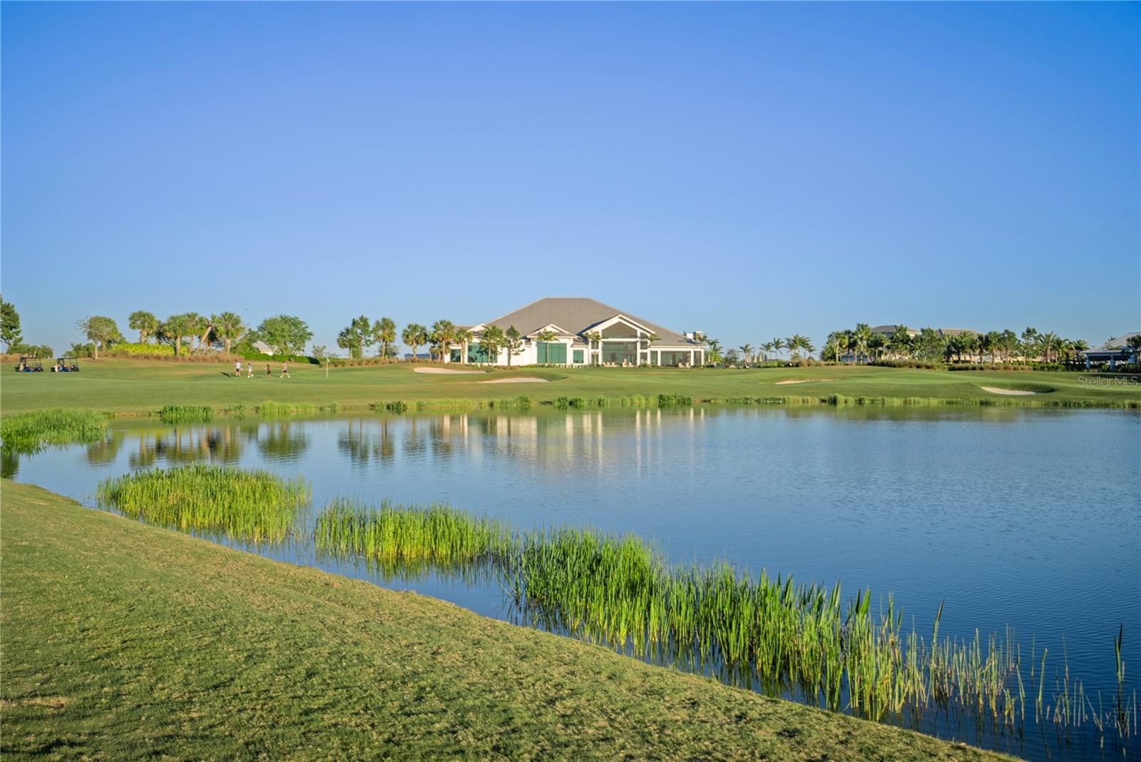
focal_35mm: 35
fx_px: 1110
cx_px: 570
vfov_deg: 37.9
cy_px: 381
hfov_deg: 54.4
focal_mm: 35
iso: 160
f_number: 2.8
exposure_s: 1/1250
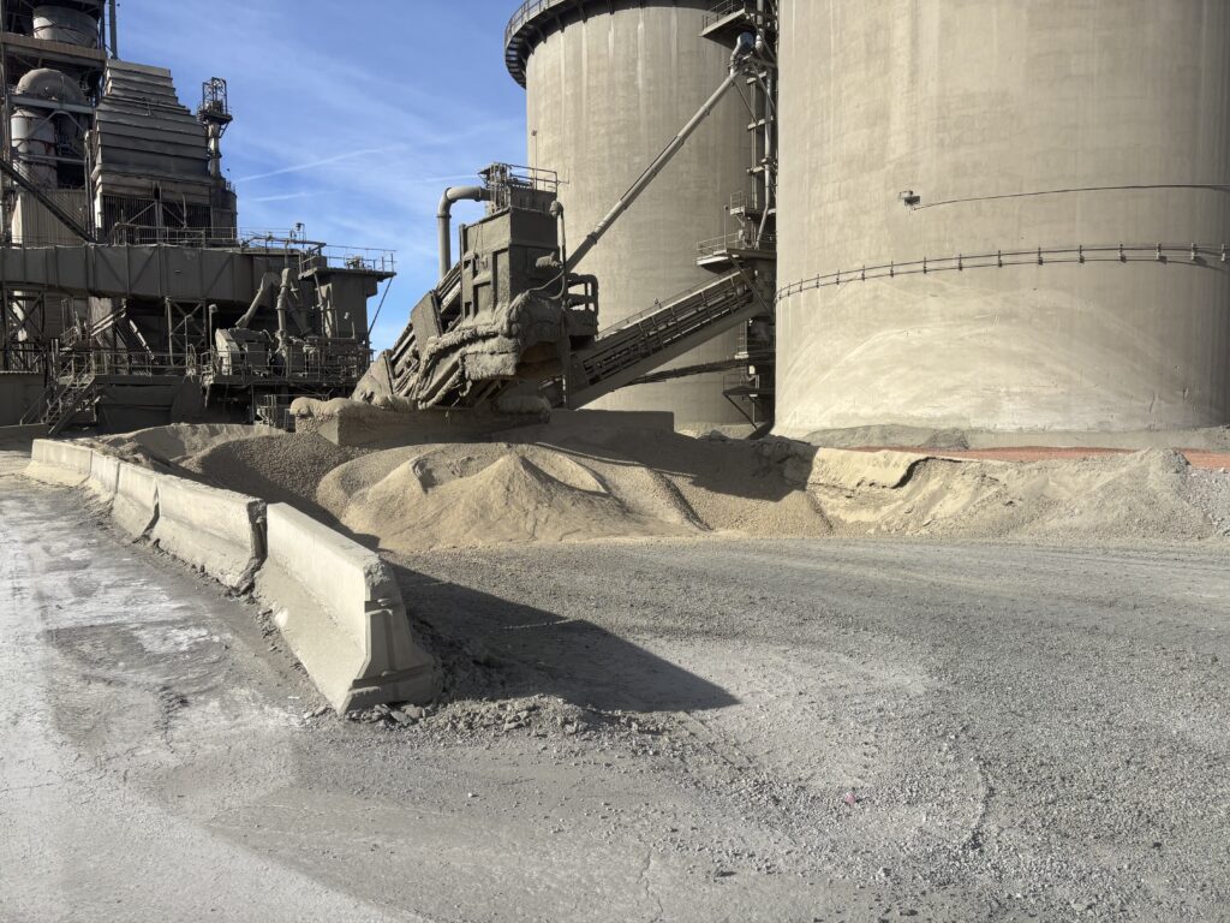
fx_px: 924
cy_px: 462
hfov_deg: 67.3
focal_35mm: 26
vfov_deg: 53.1
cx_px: 615
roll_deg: -0.1
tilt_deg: -3.9
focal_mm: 5.96
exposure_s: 1/3788
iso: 50
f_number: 1.6
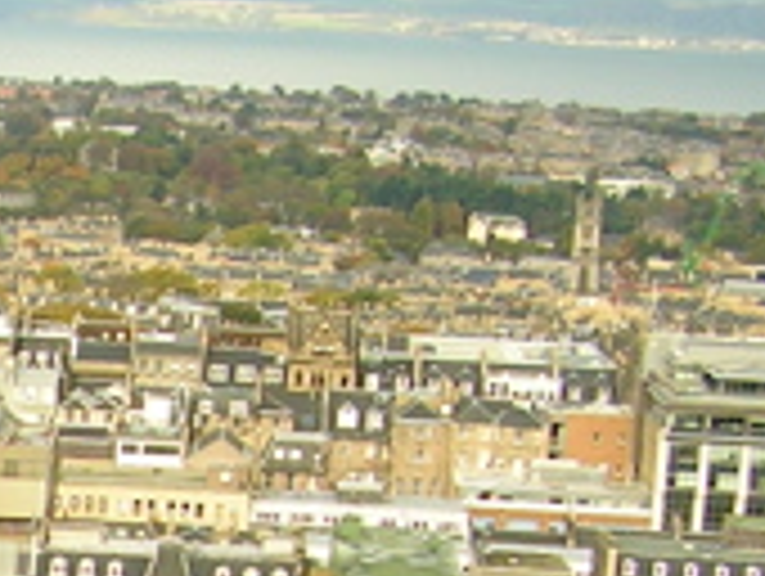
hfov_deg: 12.9
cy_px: 950
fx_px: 3165
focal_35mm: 143
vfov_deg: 10.0
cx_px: -477
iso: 50
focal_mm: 5.8
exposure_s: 1/253
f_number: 2.8
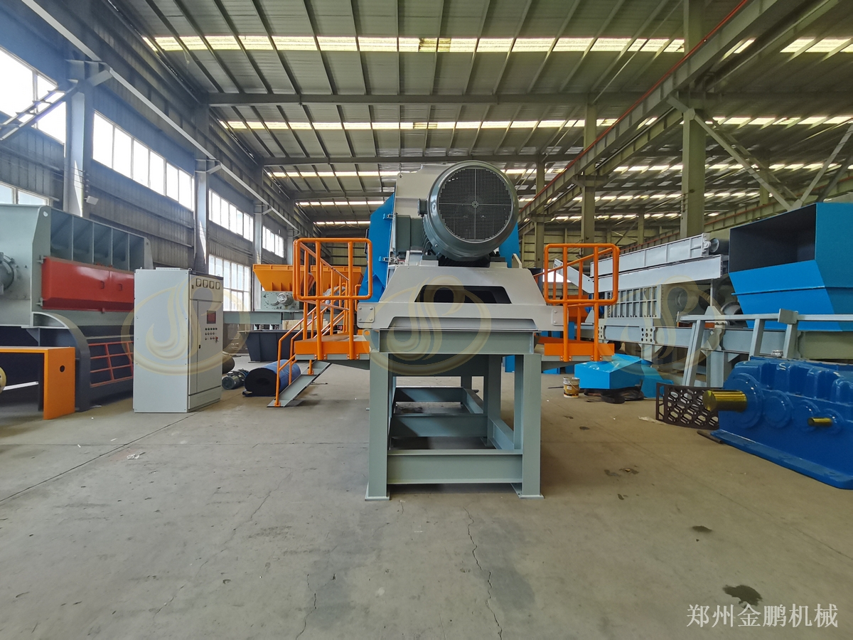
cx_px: 426
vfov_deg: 74.7
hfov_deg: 91.0
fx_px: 419
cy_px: 320
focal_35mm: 17
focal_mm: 1.78
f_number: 2.4
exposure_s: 1/100
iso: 100
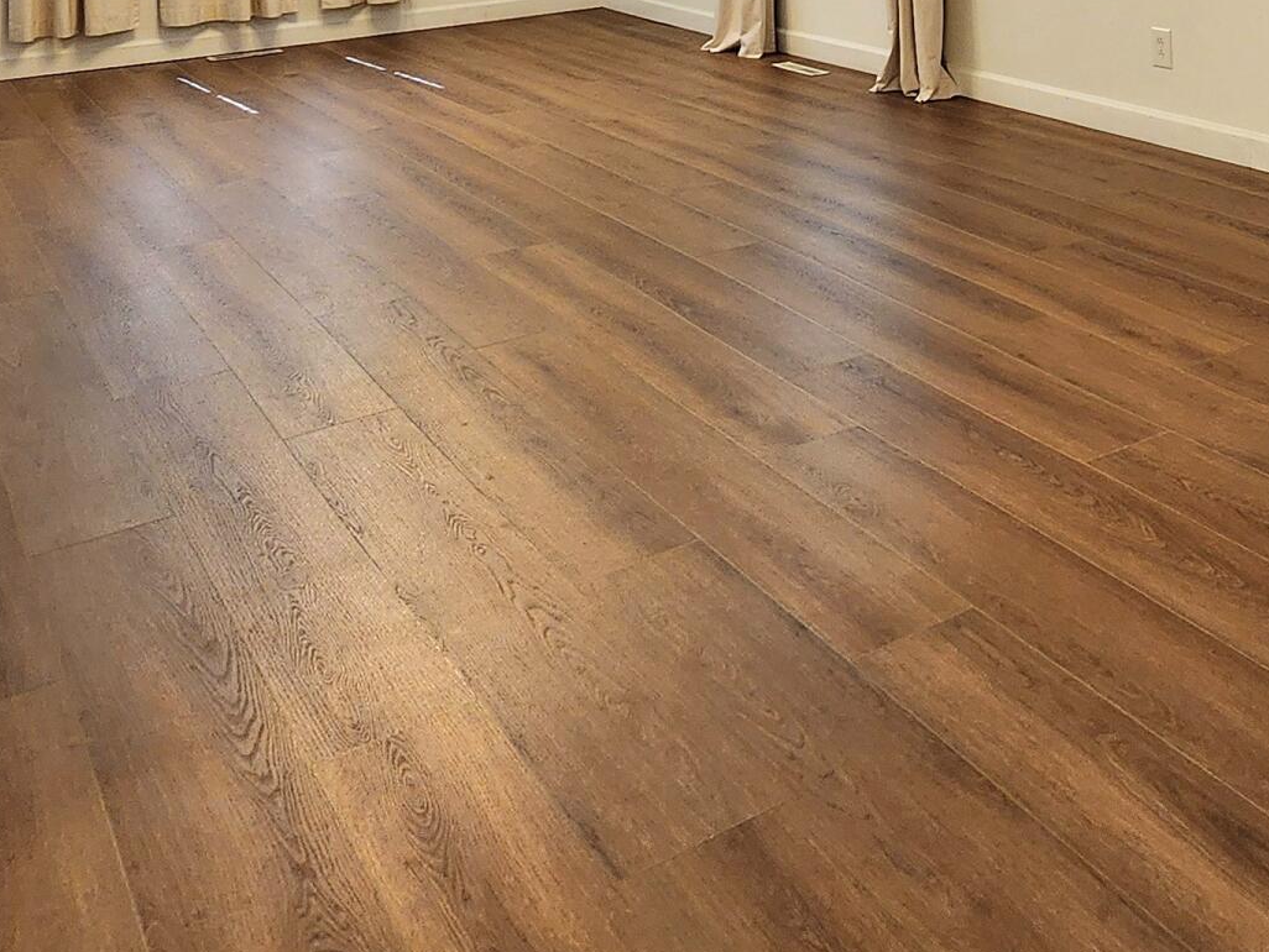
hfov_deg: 47.9
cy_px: -223
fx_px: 1393
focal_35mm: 38
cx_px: 877
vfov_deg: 31.1
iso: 160
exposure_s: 1/60.2
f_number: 2.2
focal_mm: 2.2
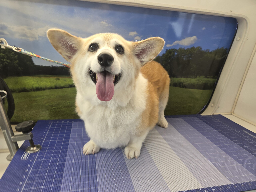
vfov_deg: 58.9
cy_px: 96
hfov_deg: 73.9
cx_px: 128
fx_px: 170
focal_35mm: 23
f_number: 1.7
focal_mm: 6.3
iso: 200
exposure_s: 1/120
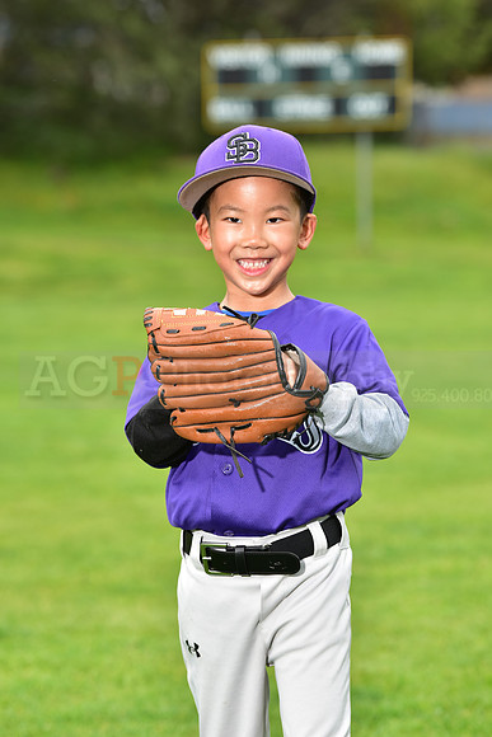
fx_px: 2970
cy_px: 368
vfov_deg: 14.2
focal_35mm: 145
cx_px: 246
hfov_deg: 9.5
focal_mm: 145
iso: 400
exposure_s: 1/250
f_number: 5.6
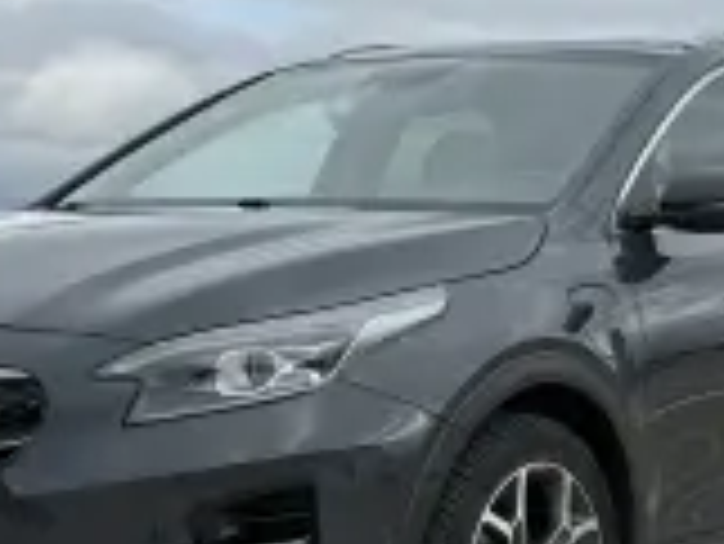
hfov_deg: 18.4
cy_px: 265
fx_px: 2240
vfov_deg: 13.9
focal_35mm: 107
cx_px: 400
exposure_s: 1/4878
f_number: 1.78
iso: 80
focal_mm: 6.76
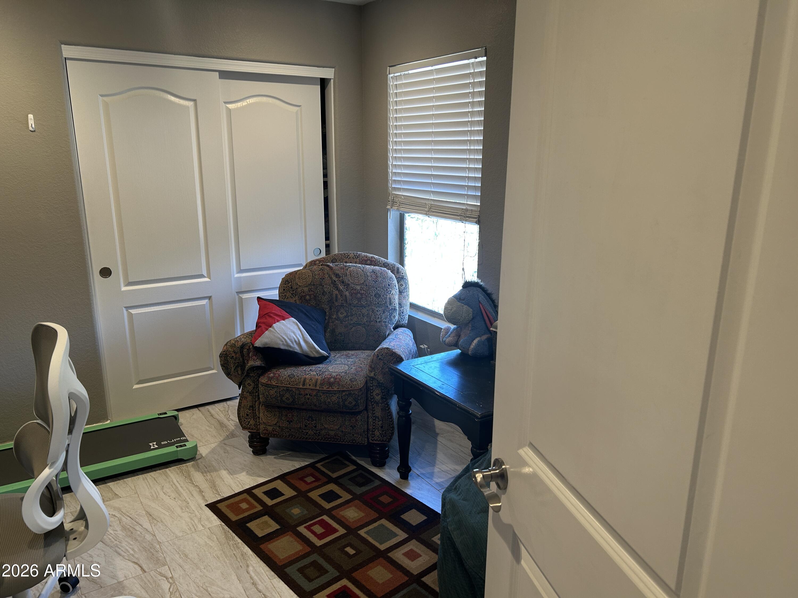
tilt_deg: -15.3
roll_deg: +0.7
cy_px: 299
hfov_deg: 67.3
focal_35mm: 26
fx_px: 599
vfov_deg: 53.1
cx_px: 399
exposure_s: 1/60
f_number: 1.5
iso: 80
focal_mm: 5.7
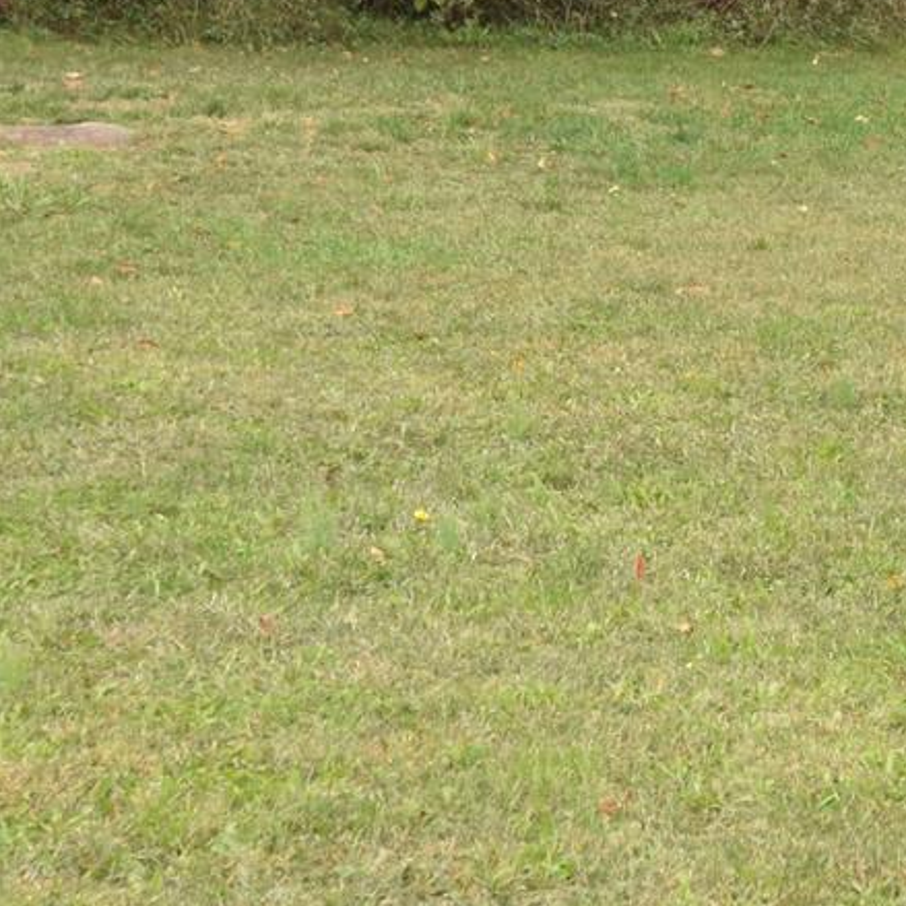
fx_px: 3346
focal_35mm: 113
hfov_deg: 14.0
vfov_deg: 14.3
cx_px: 1515
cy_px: -488
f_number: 6.3
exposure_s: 1/160
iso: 100
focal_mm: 19
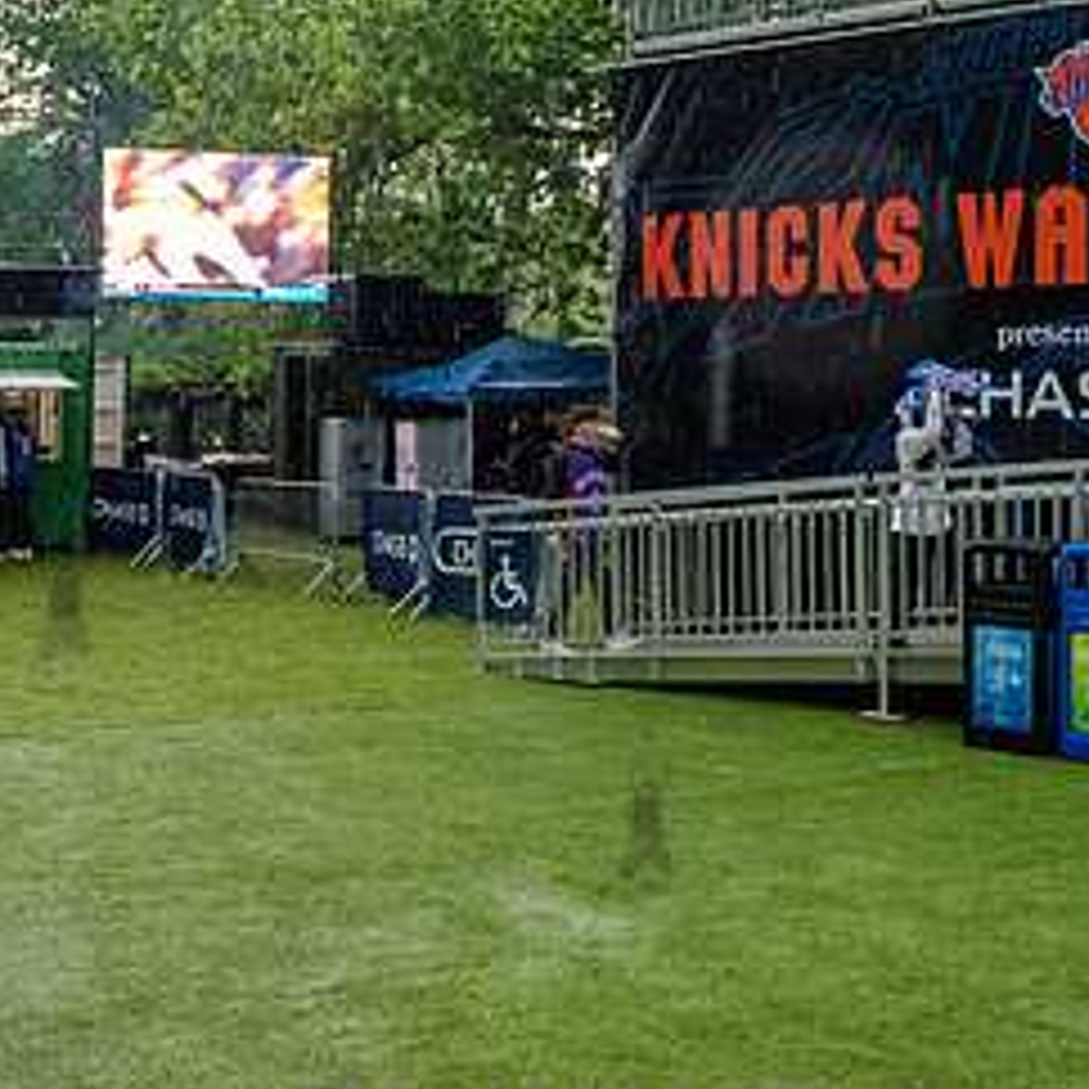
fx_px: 1744
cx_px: 644
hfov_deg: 34.6
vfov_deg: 34.4
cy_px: 362
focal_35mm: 49
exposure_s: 1/250
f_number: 4
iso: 6400
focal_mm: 24
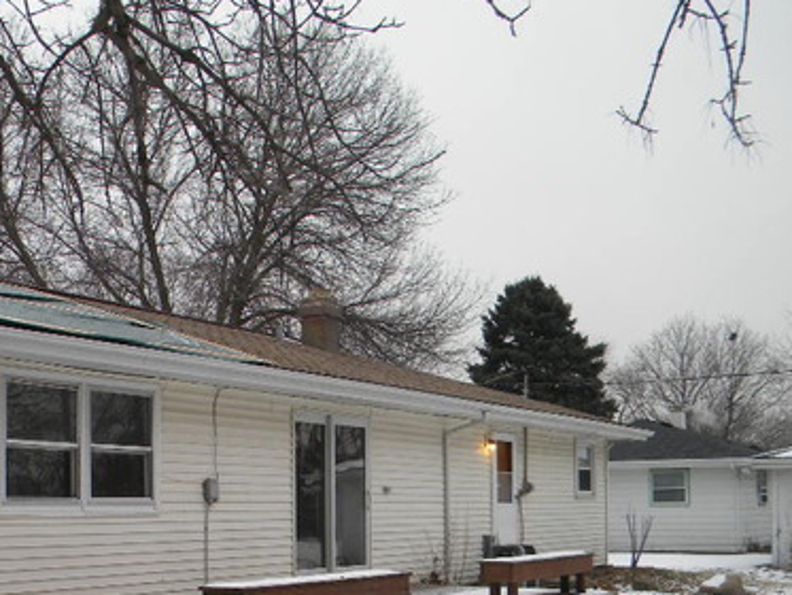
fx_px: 1099
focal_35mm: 48
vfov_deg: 29.6
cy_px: 480
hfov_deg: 38.1
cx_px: 153
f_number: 3.5
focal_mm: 5
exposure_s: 1/77.1
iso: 80
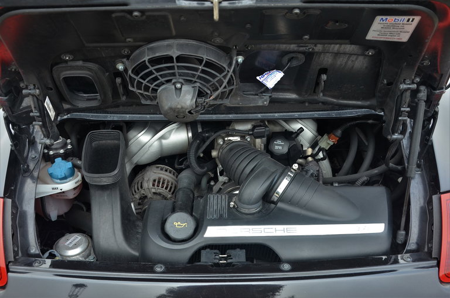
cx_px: 225
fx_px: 468
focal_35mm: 38
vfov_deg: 35.4
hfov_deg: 51.4
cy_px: 149
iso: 500
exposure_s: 1/125
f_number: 5.6
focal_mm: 25
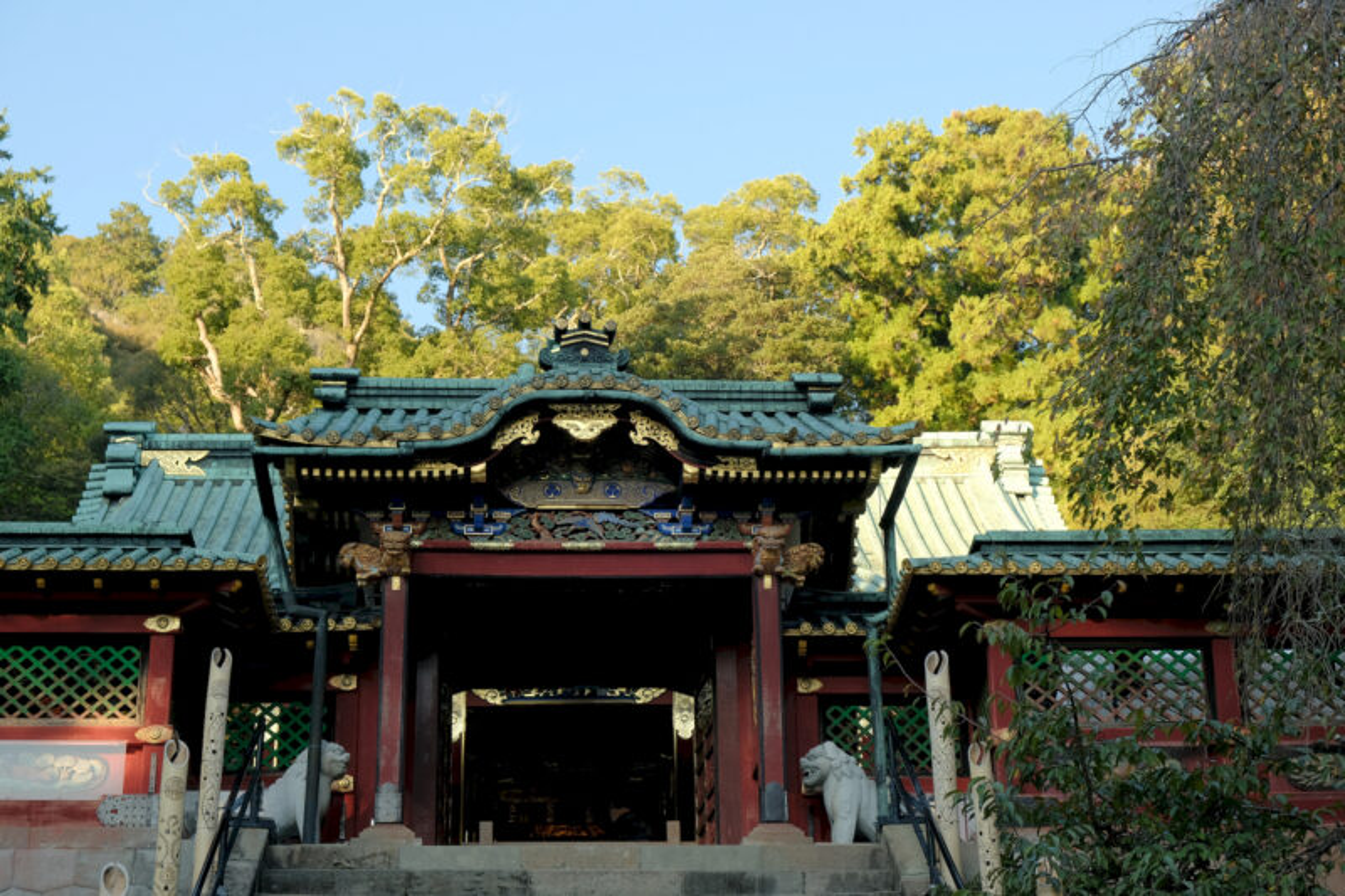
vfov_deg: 19.7
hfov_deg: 29.2
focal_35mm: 69
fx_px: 2577
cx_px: 672
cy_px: 448
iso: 400
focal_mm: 46.3
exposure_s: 1/125
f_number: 6.4
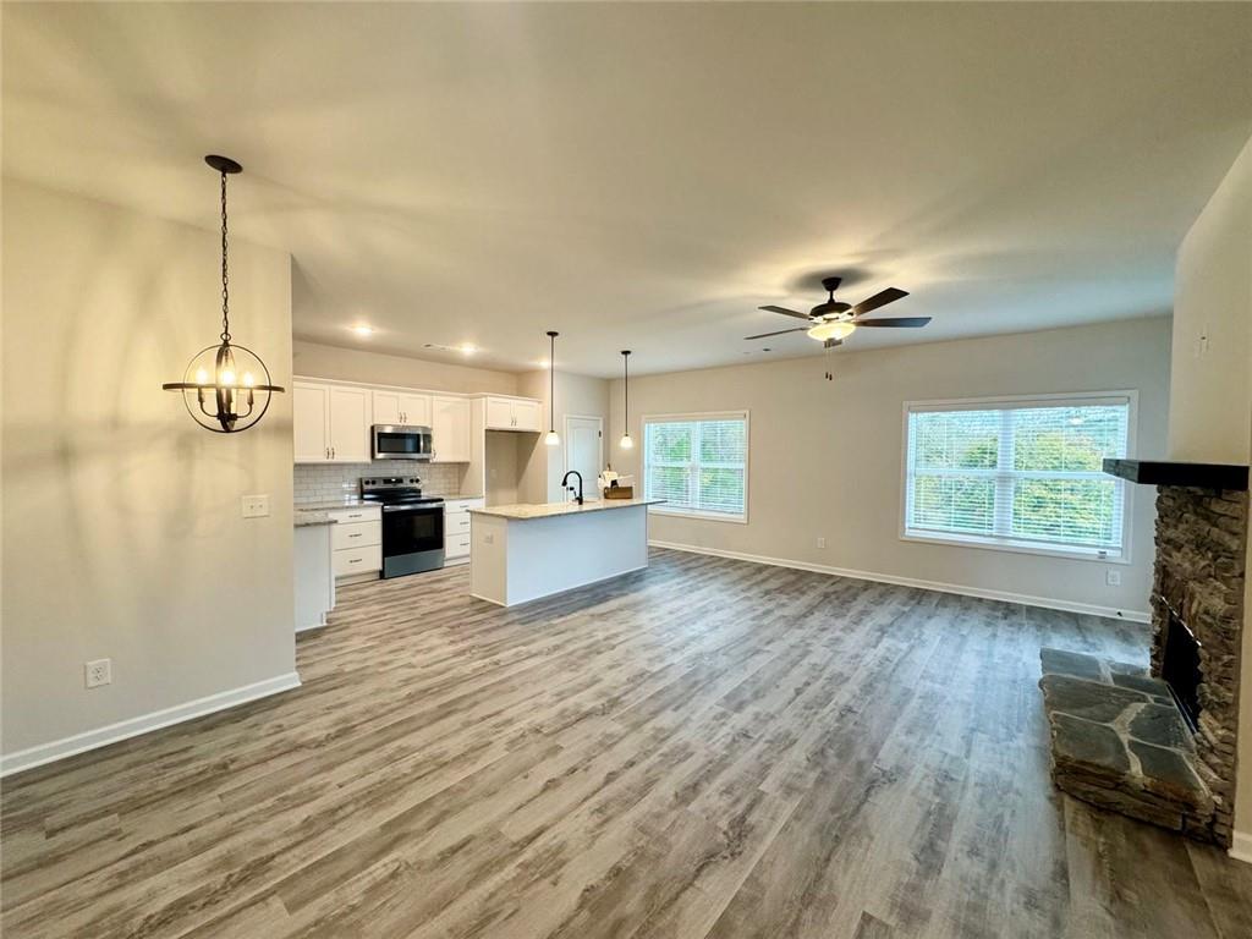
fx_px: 506
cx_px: 626
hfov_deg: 102.1
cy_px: 470
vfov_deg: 85.7
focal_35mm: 14
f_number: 2.2
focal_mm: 2.22
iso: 250
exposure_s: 1/120
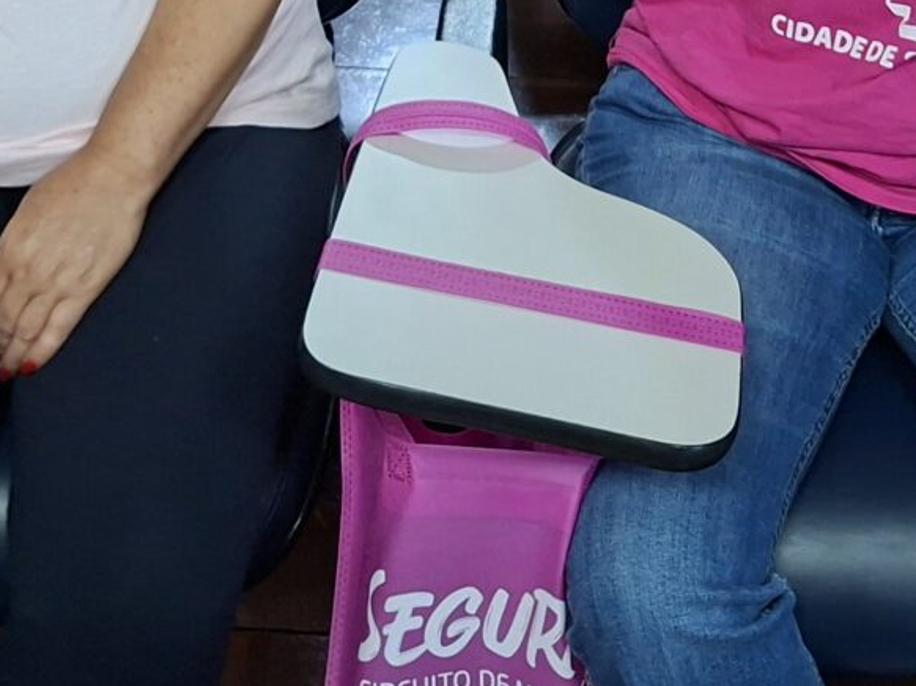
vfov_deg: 15.8
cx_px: 524
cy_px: -513
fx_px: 2143
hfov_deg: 24.1
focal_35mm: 81
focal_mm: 5.54
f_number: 1.8
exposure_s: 1/20
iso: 800
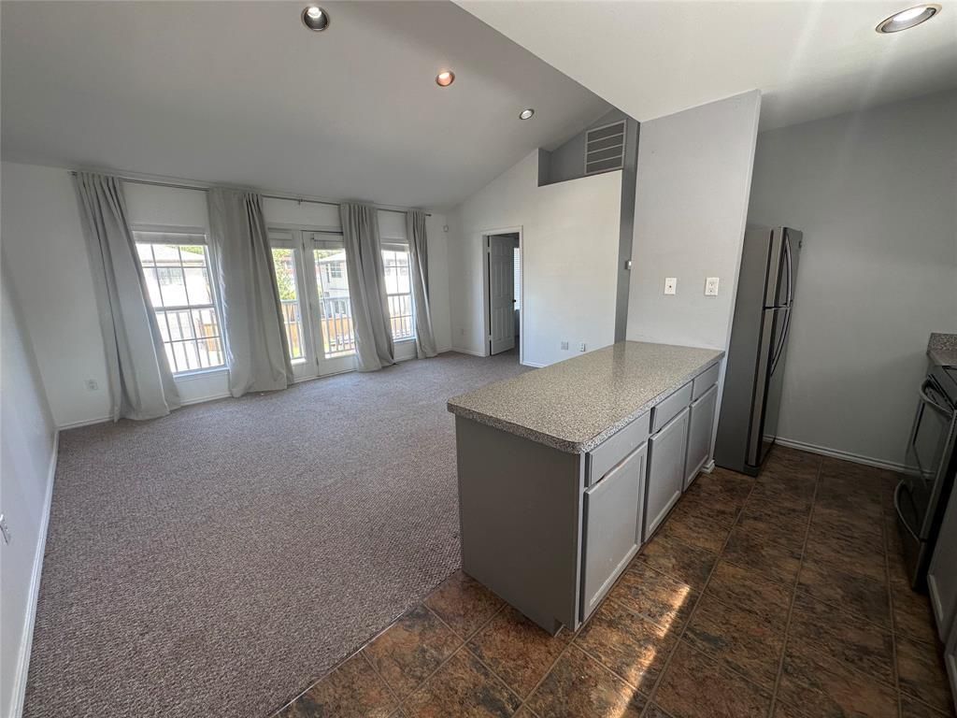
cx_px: 478
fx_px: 387
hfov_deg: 102.1
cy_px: 359
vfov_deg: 85.7
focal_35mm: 14
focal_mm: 2.22
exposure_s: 1/120
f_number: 2.2
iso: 64
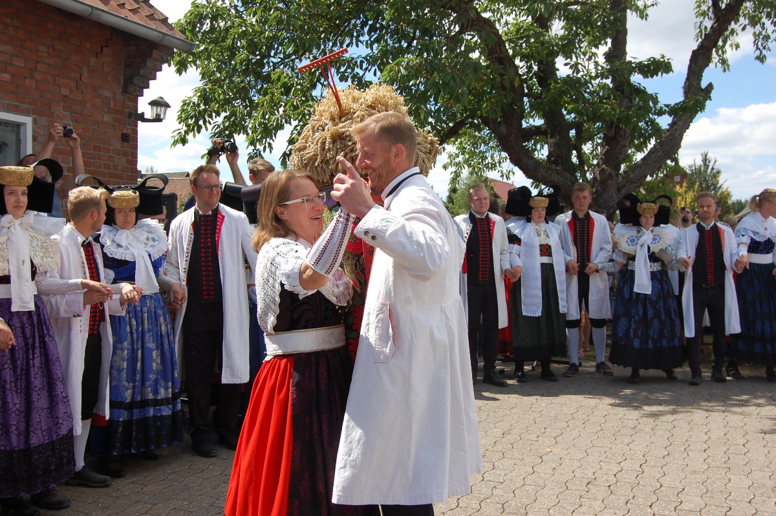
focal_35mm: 36
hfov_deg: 53.2
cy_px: 258
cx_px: 388
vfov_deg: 36.8
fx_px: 775
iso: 200
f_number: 8
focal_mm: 24
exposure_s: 1/250
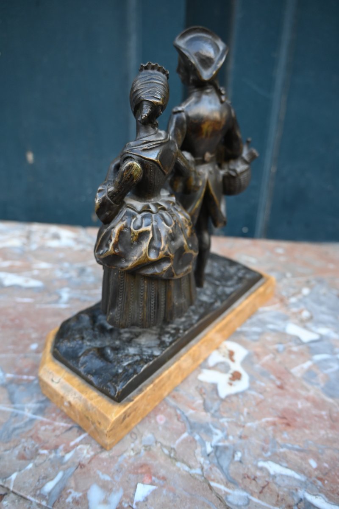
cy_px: 254
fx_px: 413
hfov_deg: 44.6
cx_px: 170
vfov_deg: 63.2
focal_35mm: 29
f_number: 3.5
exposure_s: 1/160
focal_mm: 19.5
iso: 400
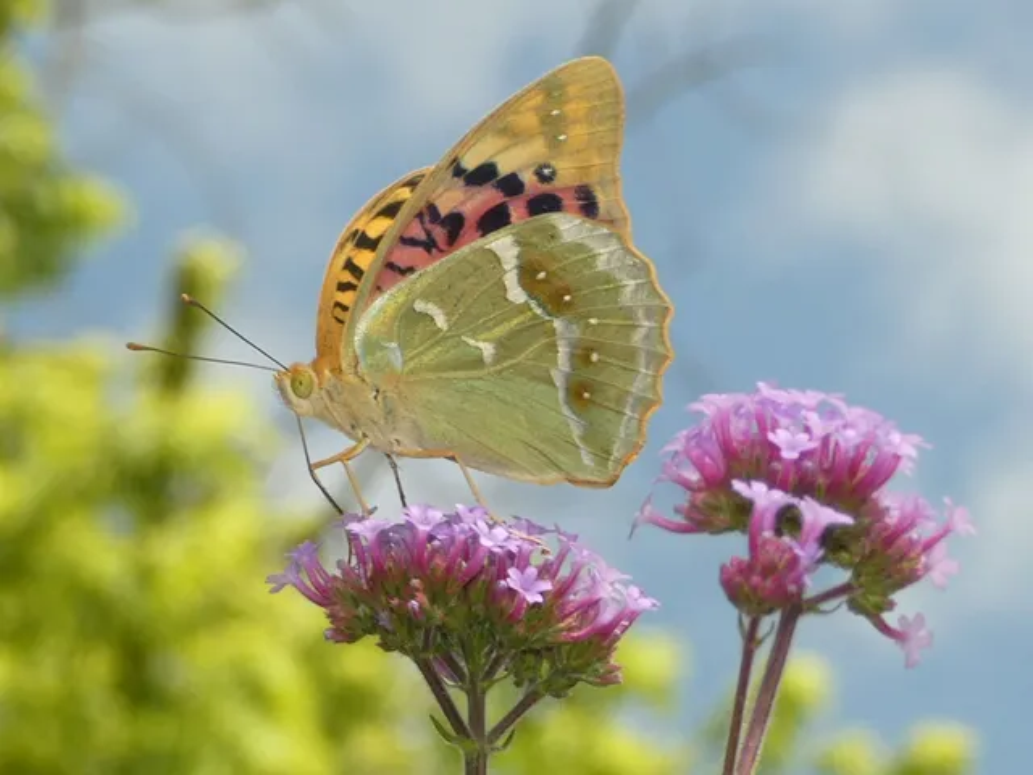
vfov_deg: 11.6
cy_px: 388
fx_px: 3820
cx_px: 516
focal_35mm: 128
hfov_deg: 15.4
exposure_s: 1/160
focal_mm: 22.9
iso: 80
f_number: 5.2
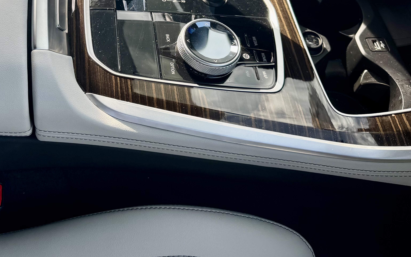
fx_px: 526
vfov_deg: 25.6
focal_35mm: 47
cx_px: 95
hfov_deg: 41.2
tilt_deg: -46.2
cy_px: -19
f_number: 1.78
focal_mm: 6.76
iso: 80
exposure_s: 1/822
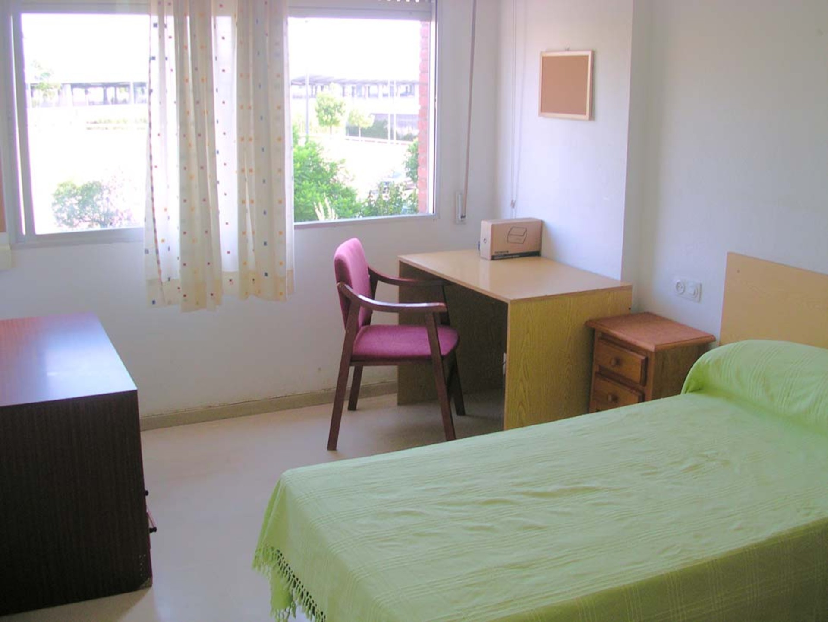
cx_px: 414
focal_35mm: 37
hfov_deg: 50.1
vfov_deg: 38.7
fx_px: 885
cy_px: 311
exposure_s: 1/56.7
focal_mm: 5.6
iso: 100
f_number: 2.7
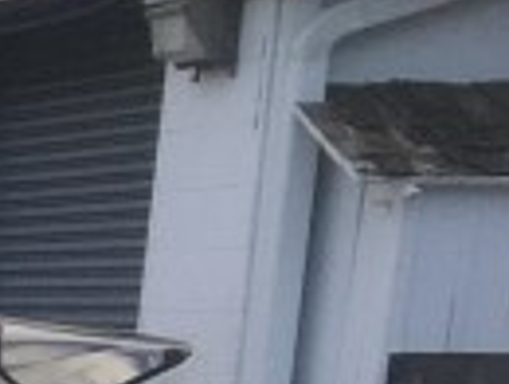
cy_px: 1007
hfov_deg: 7.0
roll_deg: -2.4
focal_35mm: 228
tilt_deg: -11.4
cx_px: -1390
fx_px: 3359
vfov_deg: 6.2
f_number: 2.2
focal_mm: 4.15
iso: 25
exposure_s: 1/430
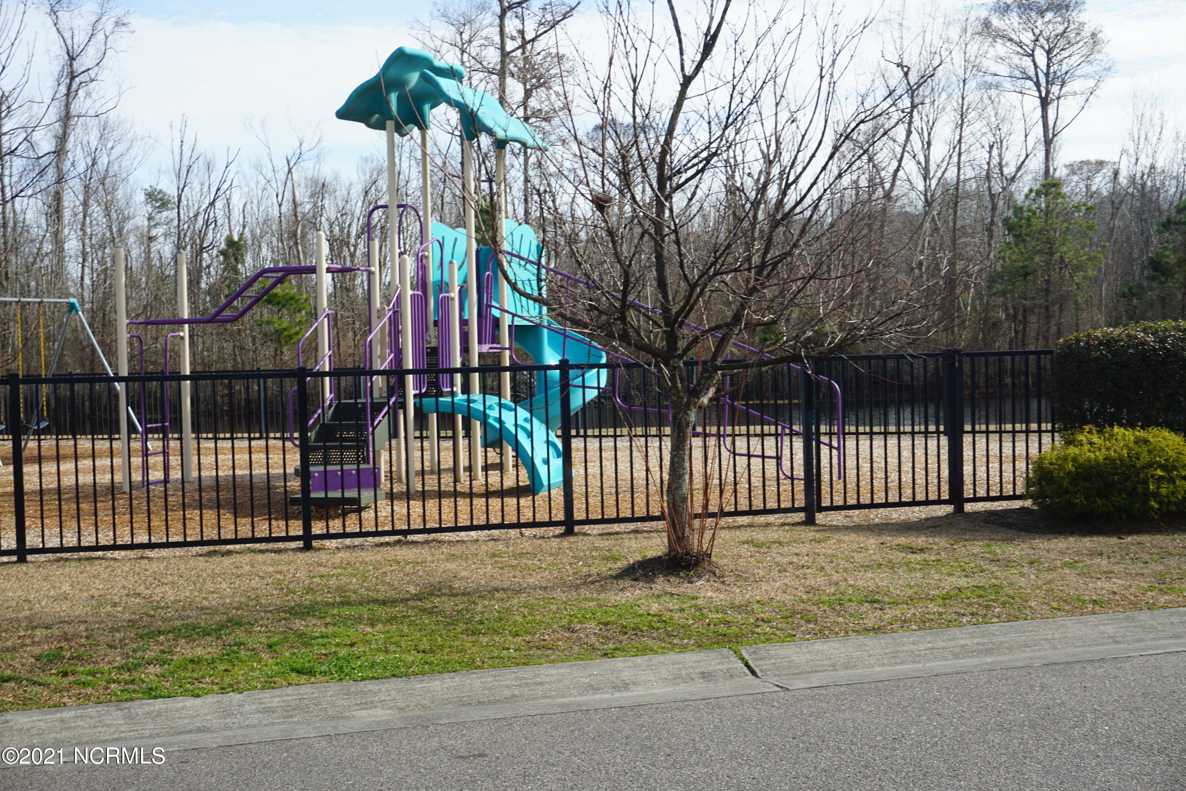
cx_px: 593
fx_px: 1581
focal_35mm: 48
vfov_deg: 28.1
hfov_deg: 41.1
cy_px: 396
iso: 100
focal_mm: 32
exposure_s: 1/100
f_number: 9
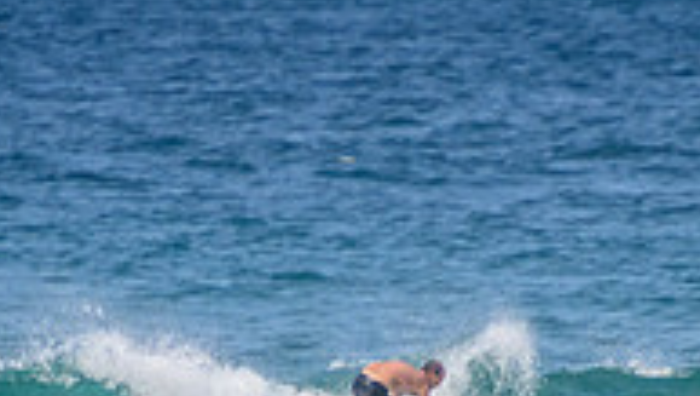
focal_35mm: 1726
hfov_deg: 1.3
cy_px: 494
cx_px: 372
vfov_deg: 0.7
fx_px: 32068
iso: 320
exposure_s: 1/2000
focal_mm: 400
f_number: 5.6
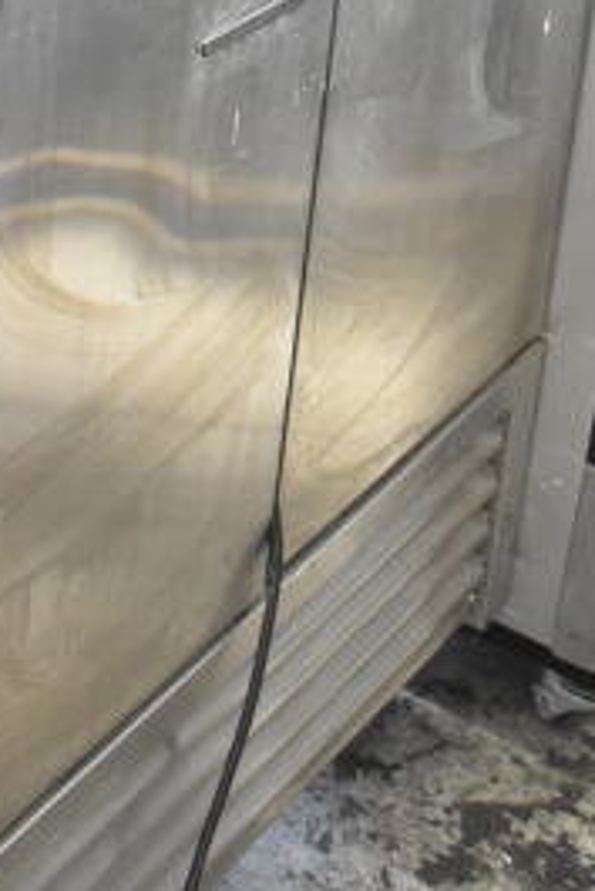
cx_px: 410
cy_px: -363
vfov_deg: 19.6
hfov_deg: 14.7
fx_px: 2302
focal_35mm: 93
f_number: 3.5
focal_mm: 18
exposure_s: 1/30
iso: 2200
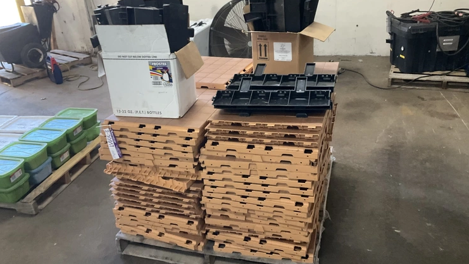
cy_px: 114
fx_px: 398
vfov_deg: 36.6
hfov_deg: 61.0
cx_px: 235
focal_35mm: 32
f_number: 1.8
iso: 160
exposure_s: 1/60
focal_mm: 3
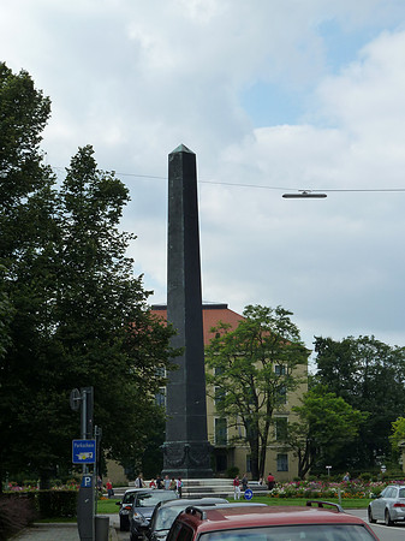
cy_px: 270
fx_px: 1499
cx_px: 202
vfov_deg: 20.5
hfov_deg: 15.4
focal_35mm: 96
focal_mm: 15.8
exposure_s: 1/400
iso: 125
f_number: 4.3
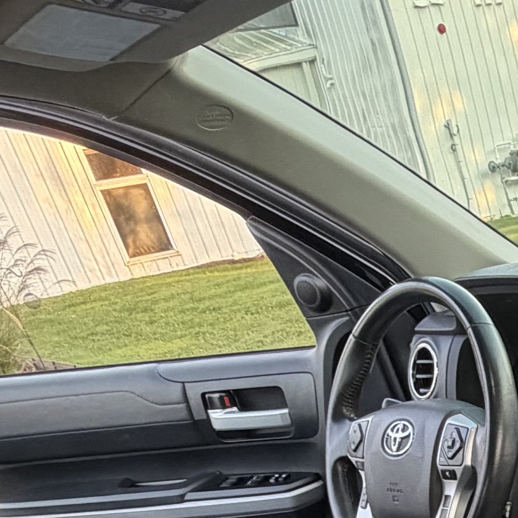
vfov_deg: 25.5
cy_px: 649
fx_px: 999
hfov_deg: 24.0
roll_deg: +10.1
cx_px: 740
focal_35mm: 59
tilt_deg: -28.6
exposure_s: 1/120
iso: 250
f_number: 2.2
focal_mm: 2.22
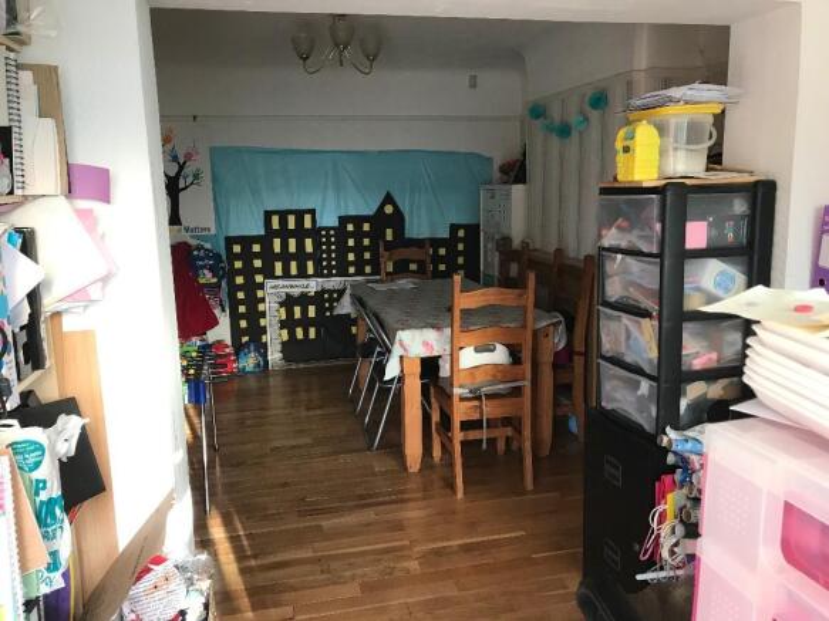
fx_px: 670
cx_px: 414
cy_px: 310
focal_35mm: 28
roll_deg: +1.7
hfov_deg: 63.5
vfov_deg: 49.7
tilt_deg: -10.4
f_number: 1.8
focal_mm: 3.99
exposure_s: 1/30
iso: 40
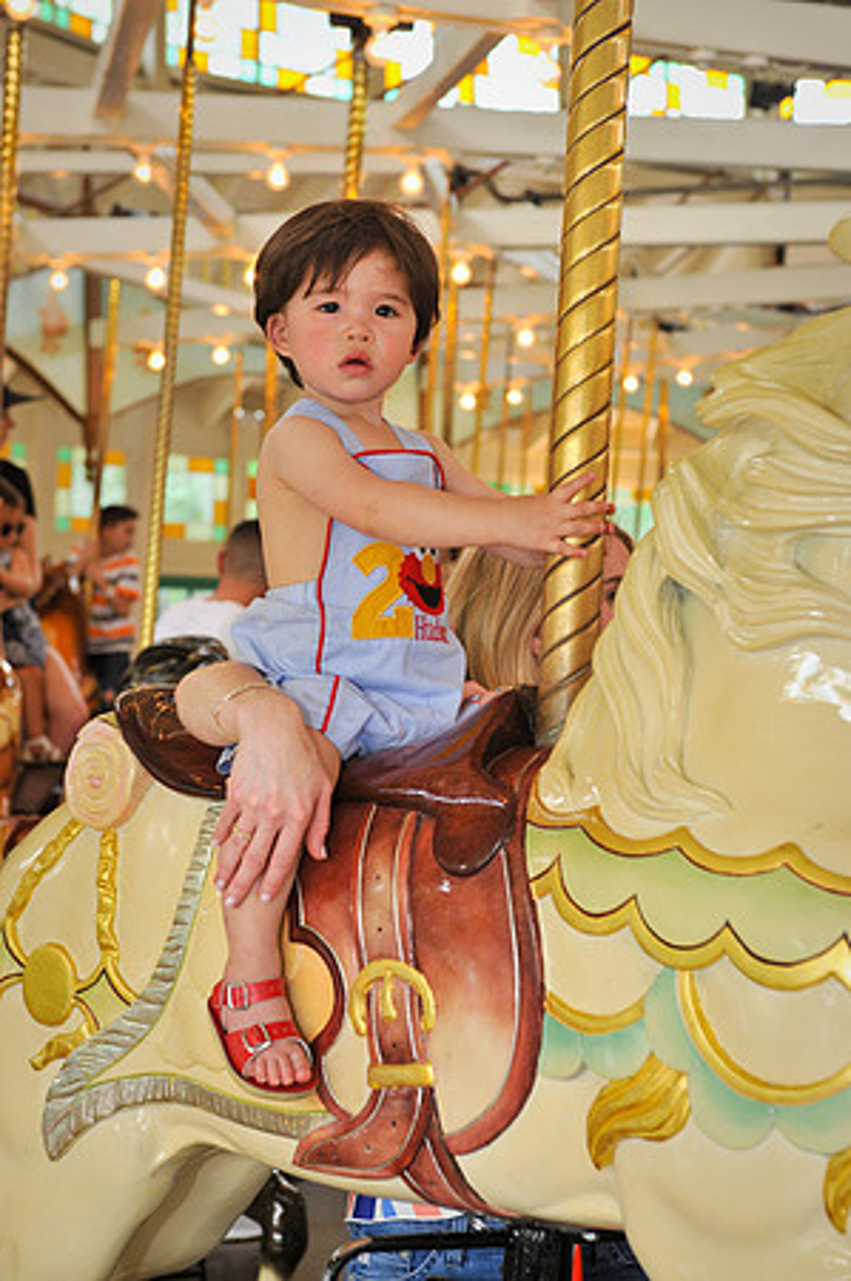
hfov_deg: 21.9
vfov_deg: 32.4
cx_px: 426
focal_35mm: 62
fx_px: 2203
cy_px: 640
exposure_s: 1/160
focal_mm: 62
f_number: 5.6
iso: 1250
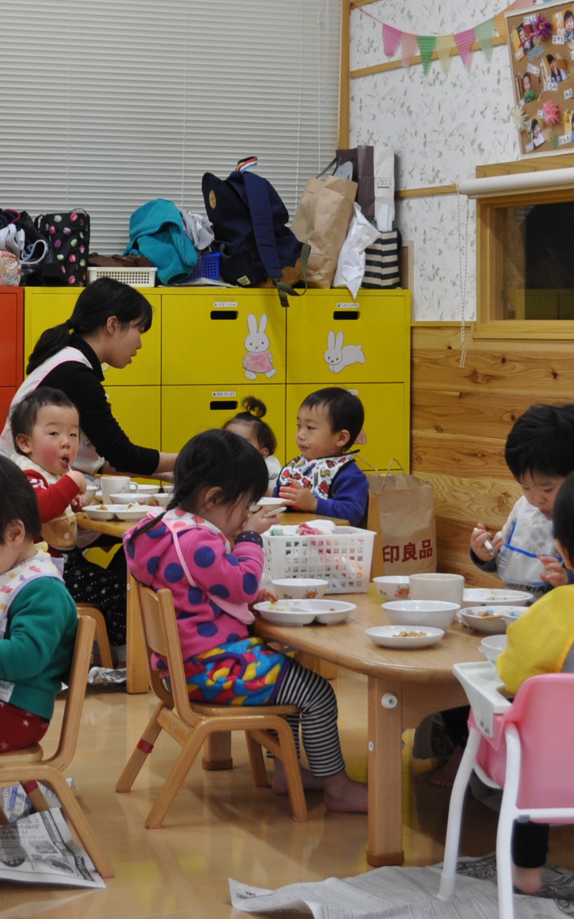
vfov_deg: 24.6
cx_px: 187
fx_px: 2102
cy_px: 349
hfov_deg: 15.5
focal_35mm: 84
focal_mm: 29
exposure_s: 1/100
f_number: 4.8
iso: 400
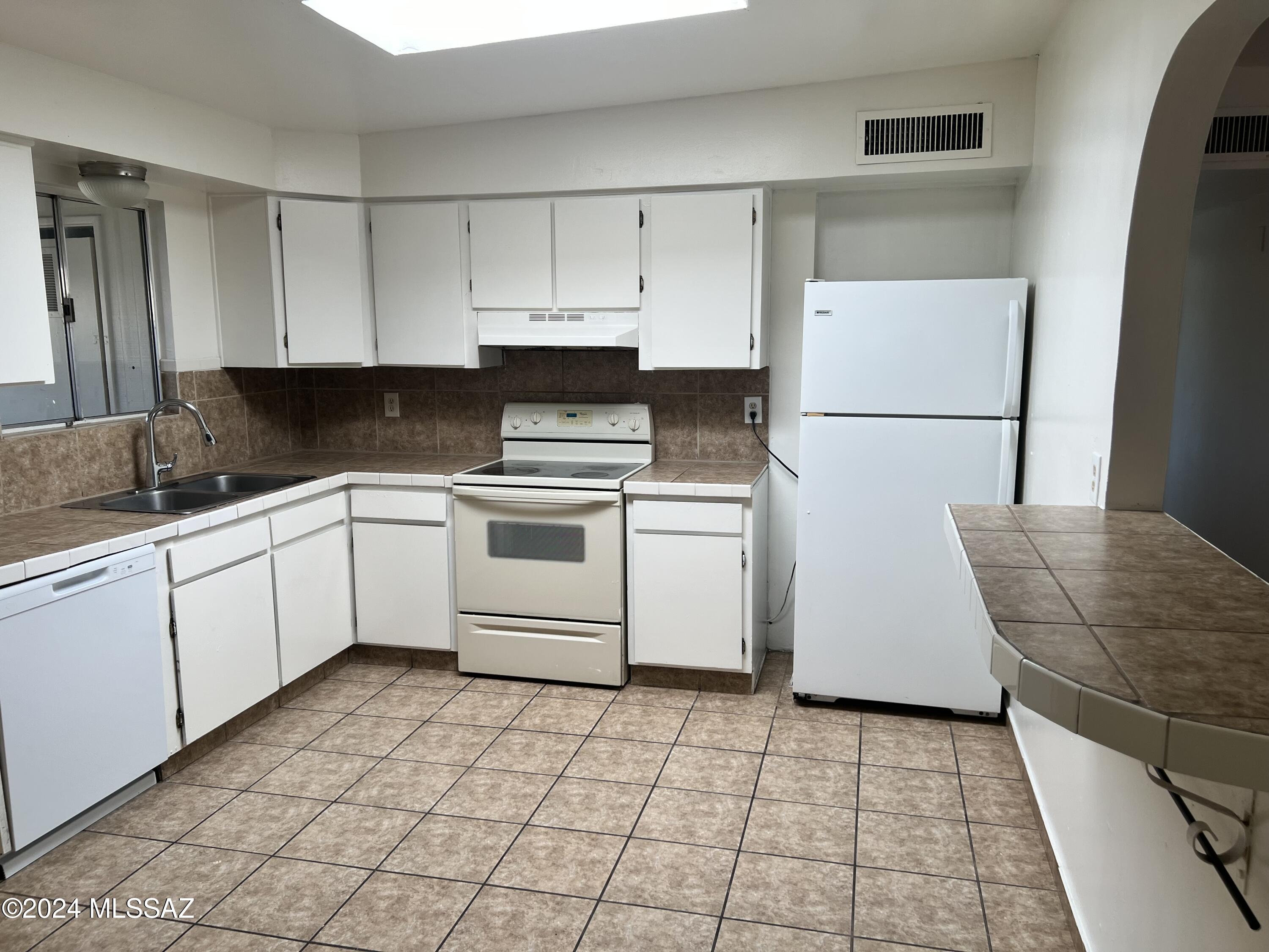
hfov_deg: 67.3
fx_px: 953
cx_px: 634
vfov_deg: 53.1
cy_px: 476
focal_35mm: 26
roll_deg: -0.1
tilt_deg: -10.0
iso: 32
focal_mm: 5.7
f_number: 1.5
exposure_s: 1/132
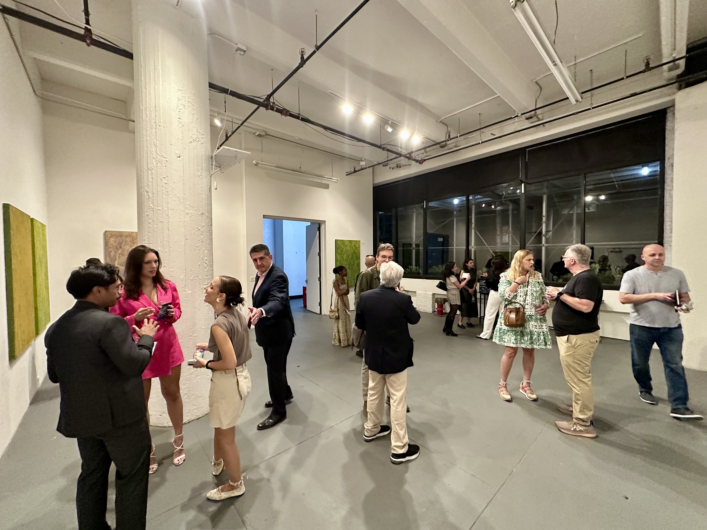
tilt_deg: -3.0
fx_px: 286
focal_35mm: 14
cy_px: 265
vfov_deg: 85.7
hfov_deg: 102.1
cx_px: 354
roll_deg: -0.2
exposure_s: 1/60
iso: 500
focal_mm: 2.22
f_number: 2.2
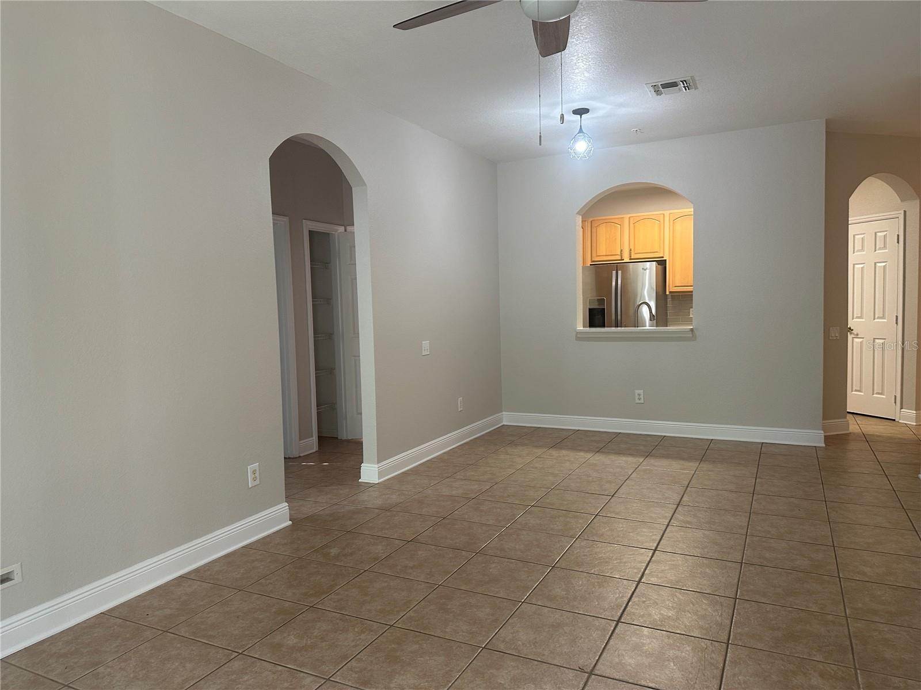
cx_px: 460
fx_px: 639
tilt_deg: -3.5
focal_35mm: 24
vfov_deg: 56.8
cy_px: 345
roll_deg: +2.0
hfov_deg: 71.6
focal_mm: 6.86
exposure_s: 1/60
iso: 160
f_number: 1.78
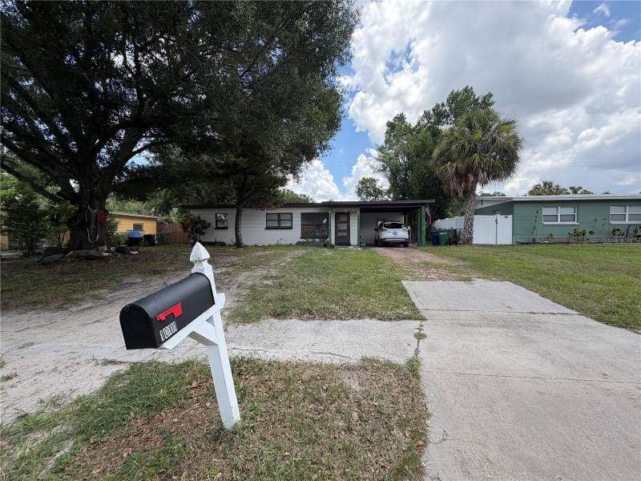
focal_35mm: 14
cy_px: 240
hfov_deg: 102.1
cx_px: 320
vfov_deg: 85.7
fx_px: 259
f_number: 2.2
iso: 40
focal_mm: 2.22
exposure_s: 1/527
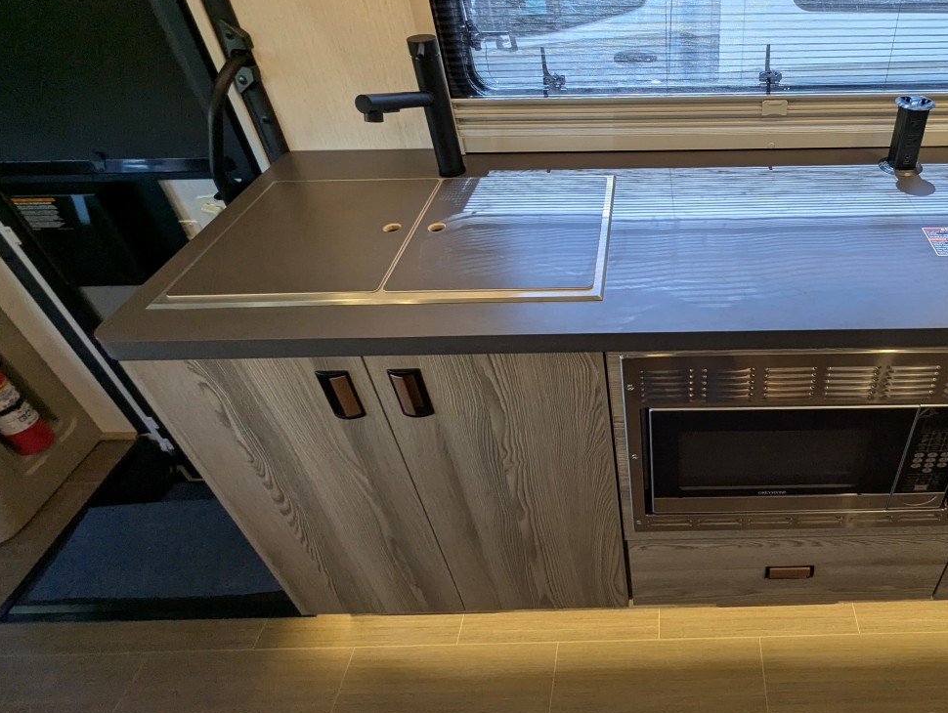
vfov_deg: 58.5
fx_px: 631
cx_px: 679
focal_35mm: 23
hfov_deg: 70.2
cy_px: 285
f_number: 2.2
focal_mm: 2.35
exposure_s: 1/123
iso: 116
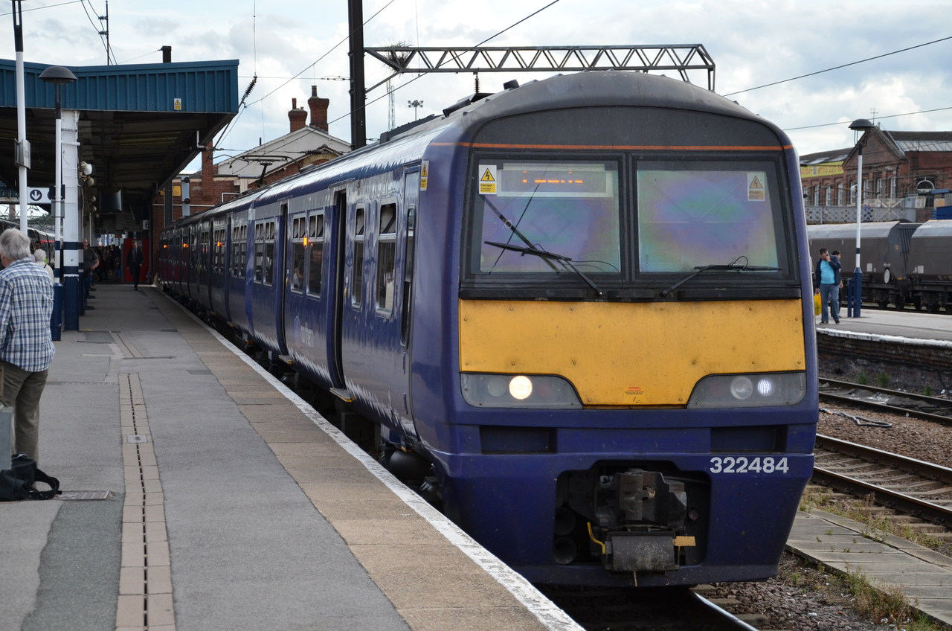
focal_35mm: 87
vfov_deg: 15.6
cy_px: 316
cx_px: 476
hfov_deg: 23.4
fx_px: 2296
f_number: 5
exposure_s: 1/1000
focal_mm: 58
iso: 450
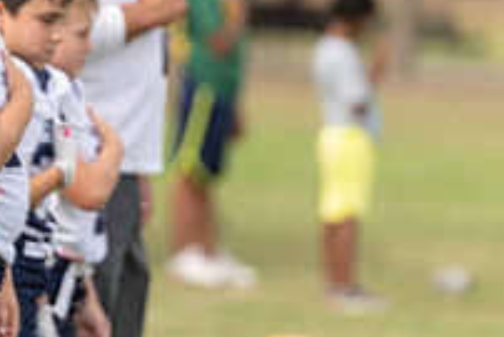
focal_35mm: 573
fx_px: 8027
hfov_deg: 3.6
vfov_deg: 2.4
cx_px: -10
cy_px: 46
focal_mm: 200
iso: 160
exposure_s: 1/1250
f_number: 2.8
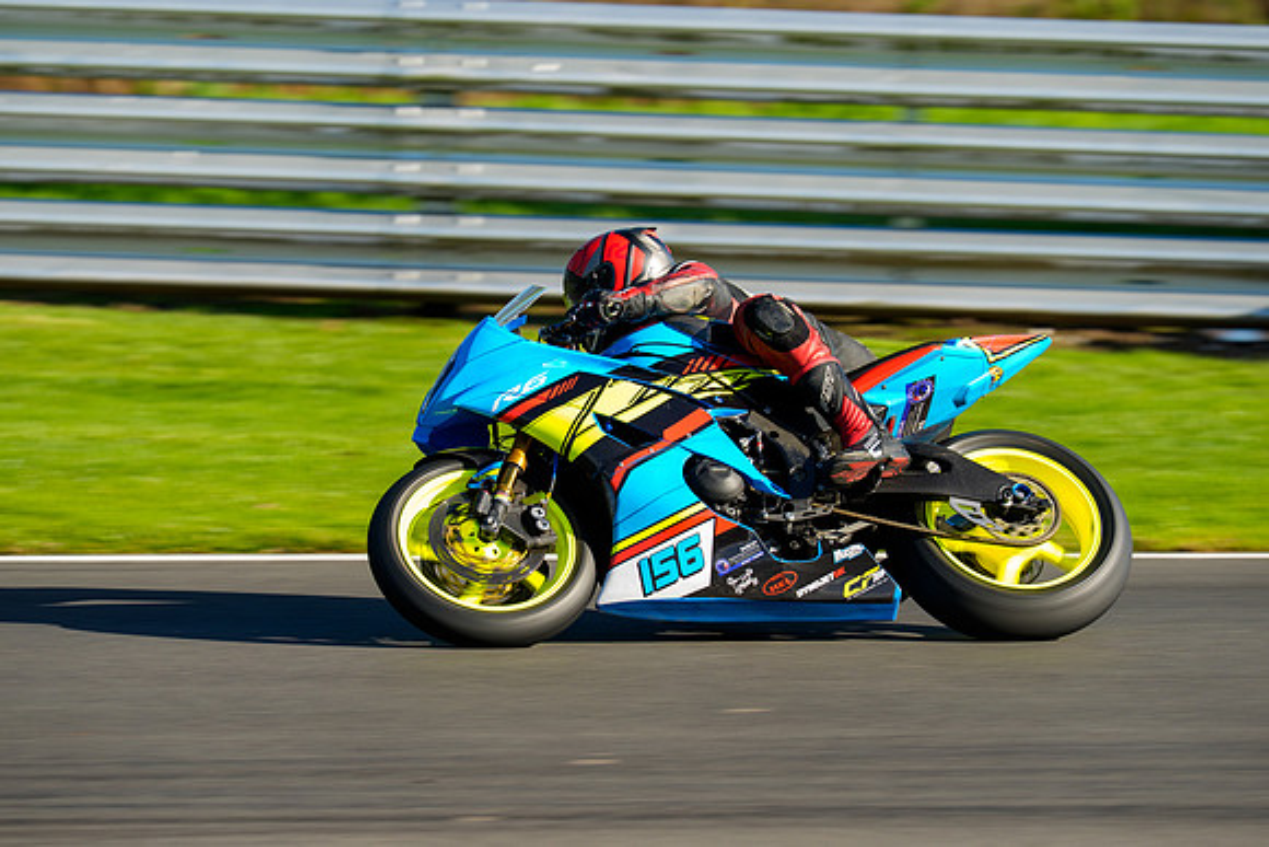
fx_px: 14733
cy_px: 442
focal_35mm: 418
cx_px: 606
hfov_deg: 4.9
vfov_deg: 3.3
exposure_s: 1/400
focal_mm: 400
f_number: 5.6
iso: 125
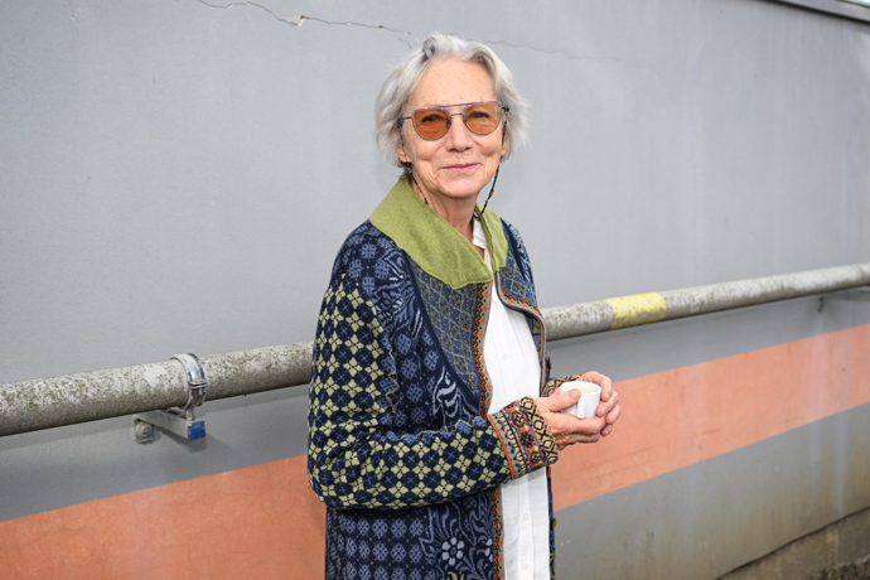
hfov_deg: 49.6
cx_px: 435
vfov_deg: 34.2
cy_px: 290
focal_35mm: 39
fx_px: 942
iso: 250
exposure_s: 1/400
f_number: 4.5
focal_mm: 39
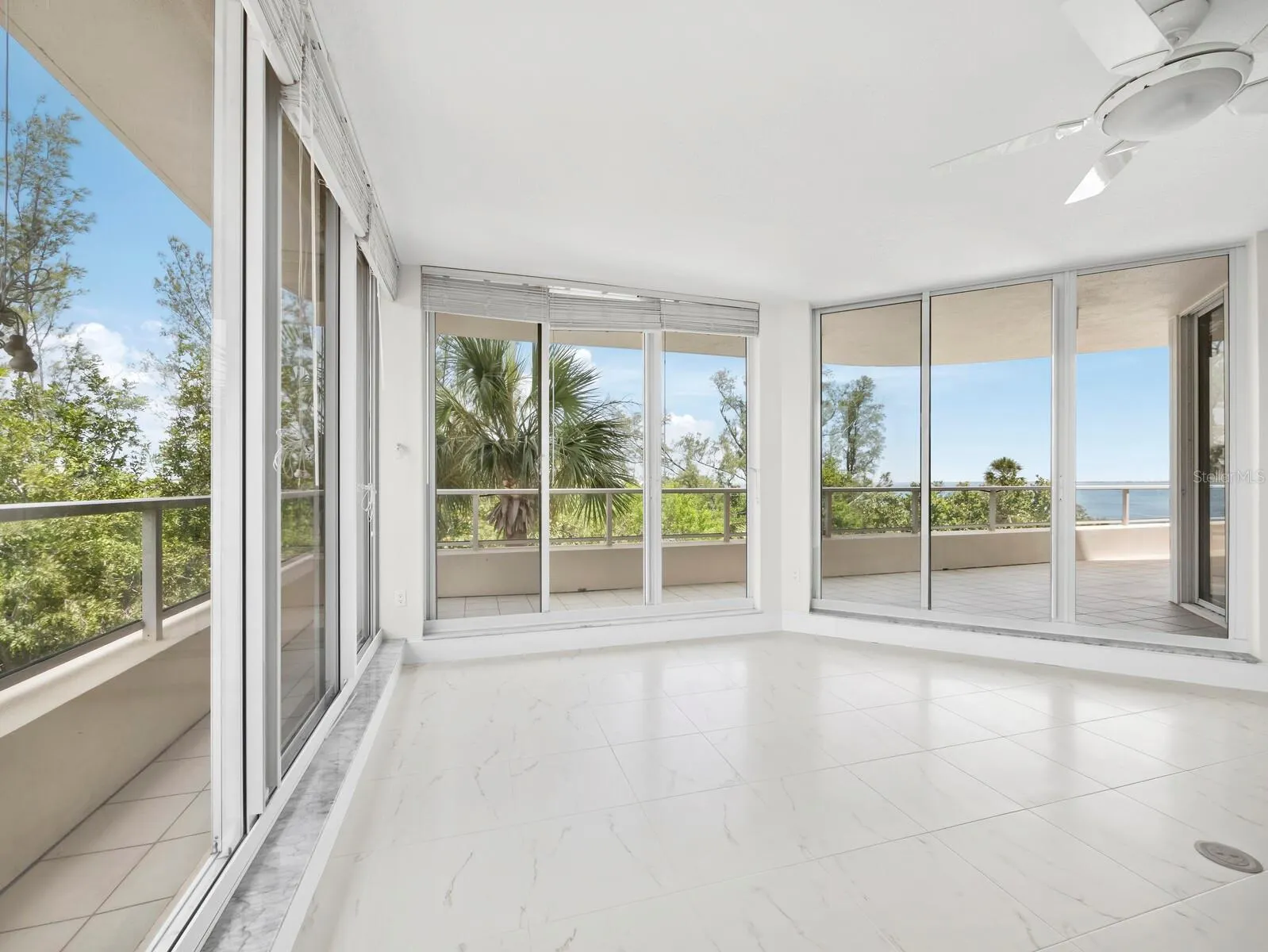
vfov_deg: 85.7
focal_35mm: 14
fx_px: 513
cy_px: 476
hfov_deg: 102.0
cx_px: 634
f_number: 11
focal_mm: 7
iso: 400
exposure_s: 1/25
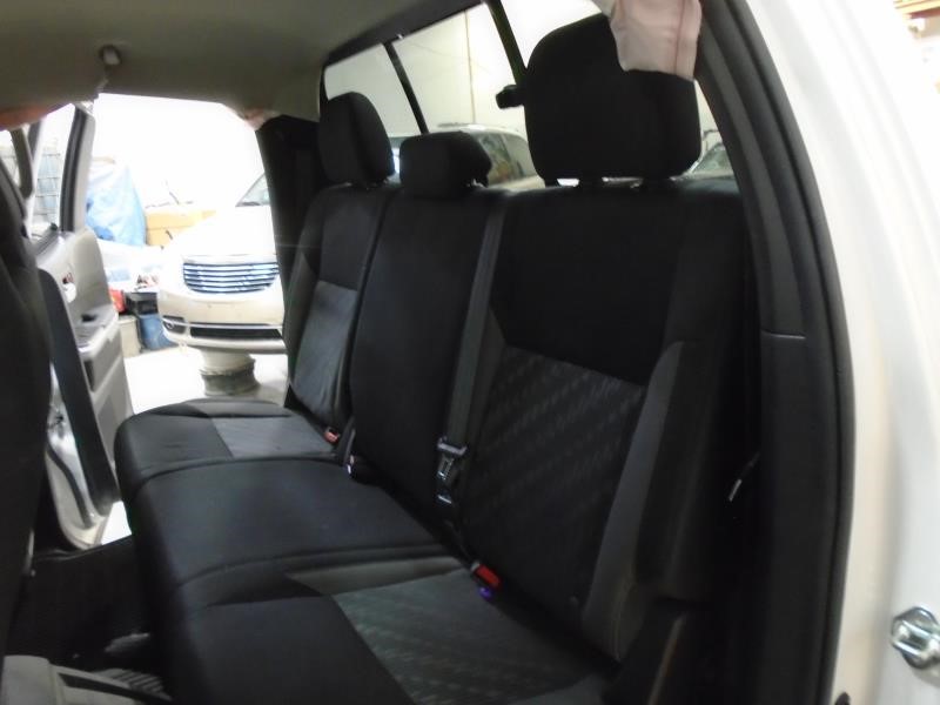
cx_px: 470
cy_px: 352
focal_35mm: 26
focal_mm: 4.6
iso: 400
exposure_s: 1/4
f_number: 3.2
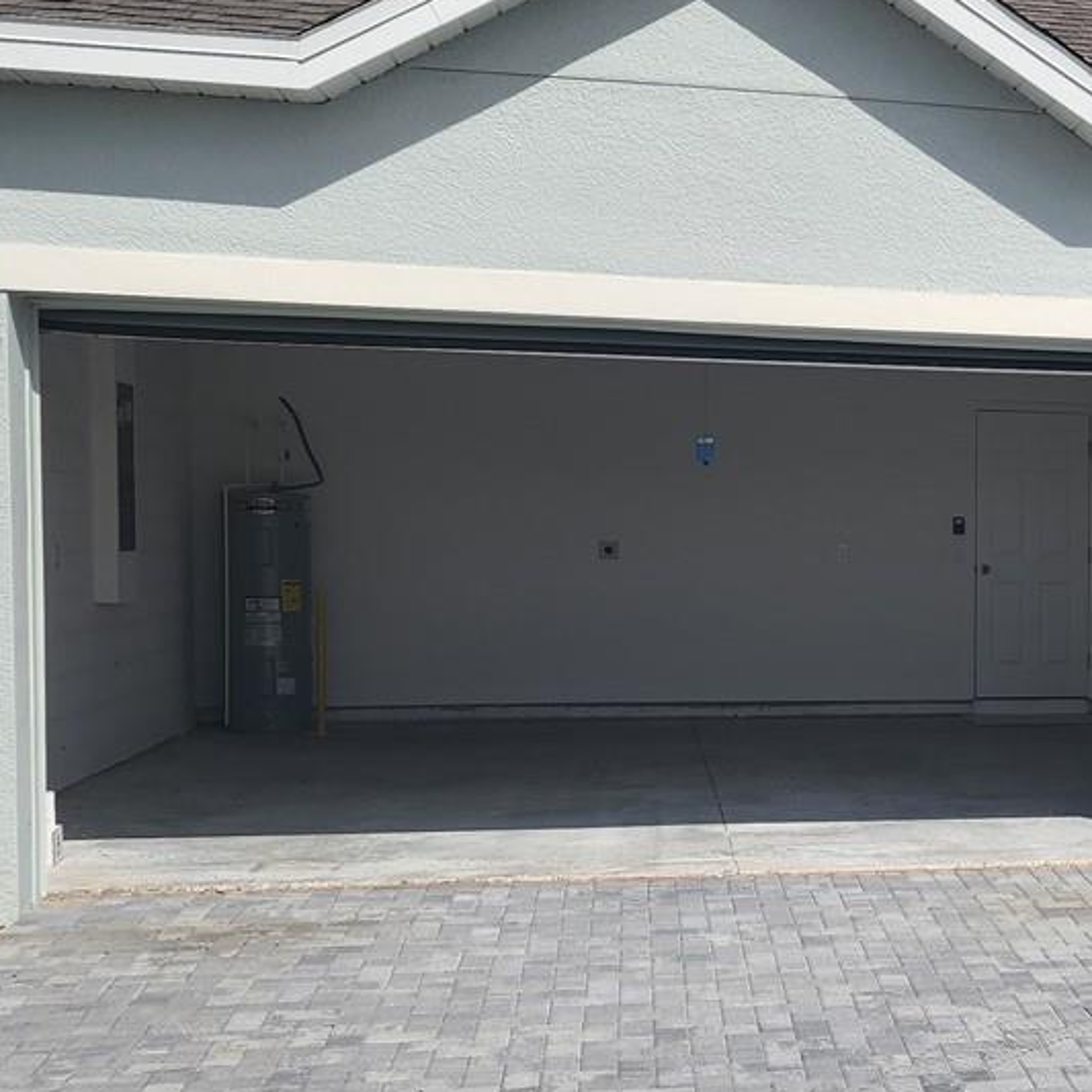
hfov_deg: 26.0
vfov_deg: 28.1
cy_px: 662
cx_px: 1196
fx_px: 2177
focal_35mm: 61
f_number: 1.8
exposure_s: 1/1884
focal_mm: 6.4
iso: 12
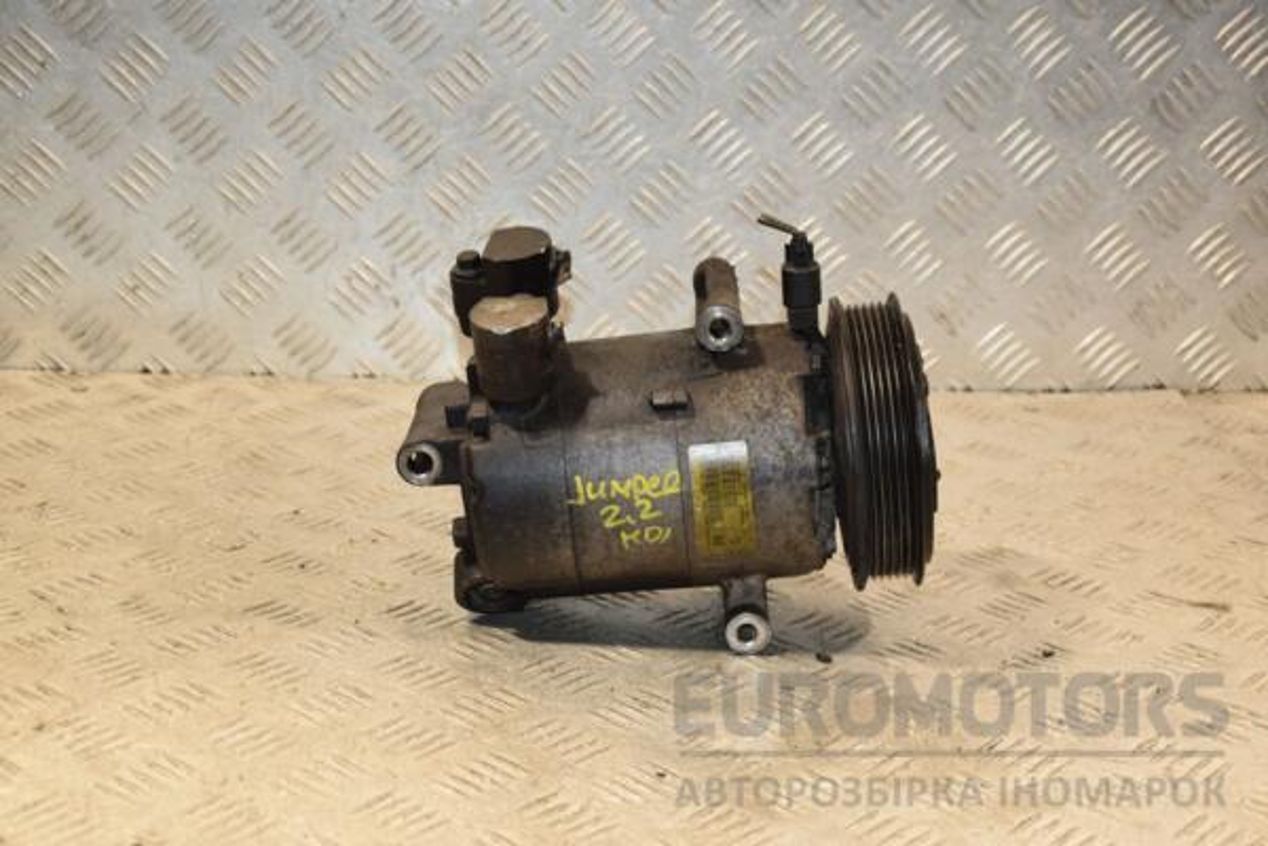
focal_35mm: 63
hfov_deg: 31.9
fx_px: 2219
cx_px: 634
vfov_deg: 21.6
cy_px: 423
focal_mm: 42
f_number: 6.3
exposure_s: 1/200
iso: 800
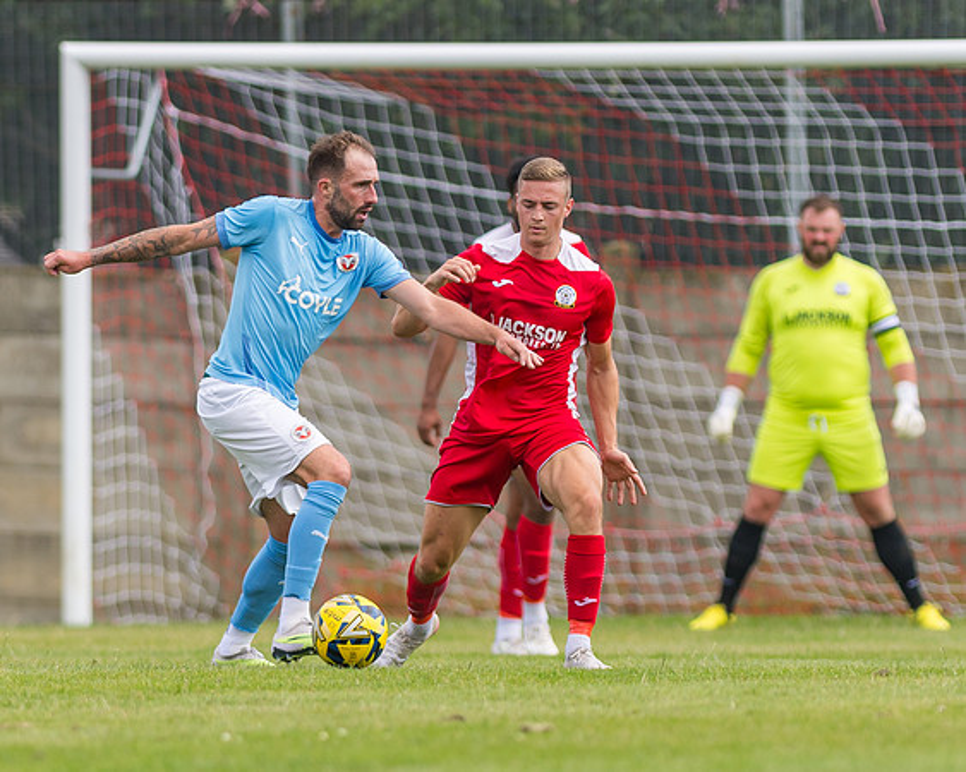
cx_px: 424
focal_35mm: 726
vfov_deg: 2.1
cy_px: 444
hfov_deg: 2.7
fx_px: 20745
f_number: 2.8
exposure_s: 1/1250
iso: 100
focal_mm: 300
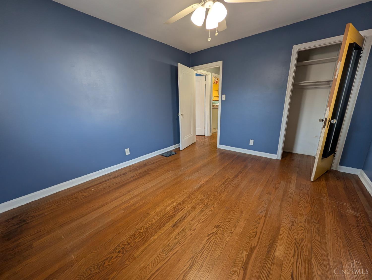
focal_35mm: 12
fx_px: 129
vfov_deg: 94.6
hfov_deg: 110.5
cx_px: 186
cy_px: 140
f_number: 1.7
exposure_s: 1/93.2
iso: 102
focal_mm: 2.02
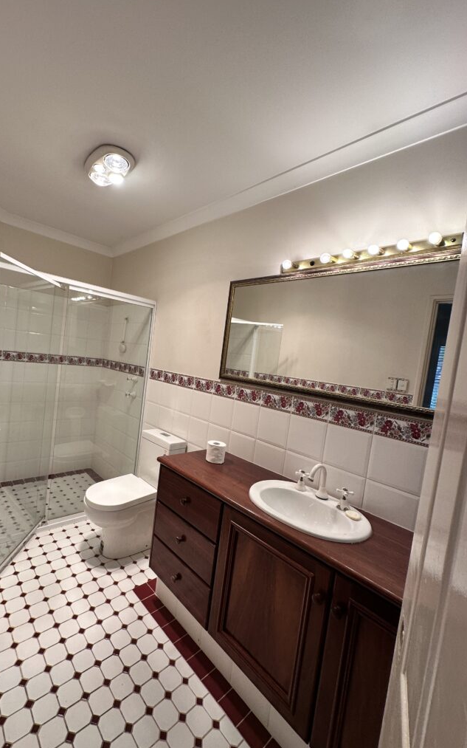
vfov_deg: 101.5
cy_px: 371
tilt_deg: -2.5
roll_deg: -6.9
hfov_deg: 73.9
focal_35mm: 15
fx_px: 305
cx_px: 184
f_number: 2.2
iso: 64
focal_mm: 2.22
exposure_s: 1/100
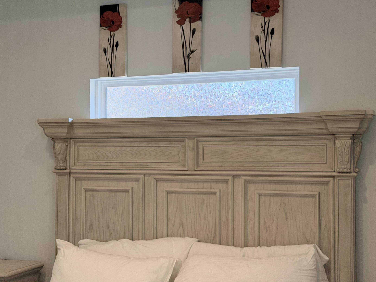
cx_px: 188
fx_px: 565
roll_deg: -0.3
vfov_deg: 28.0
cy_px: 147
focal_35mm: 52
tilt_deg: +0.7
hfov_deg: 36.8
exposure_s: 1/218
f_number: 1.78
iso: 125
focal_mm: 6.76
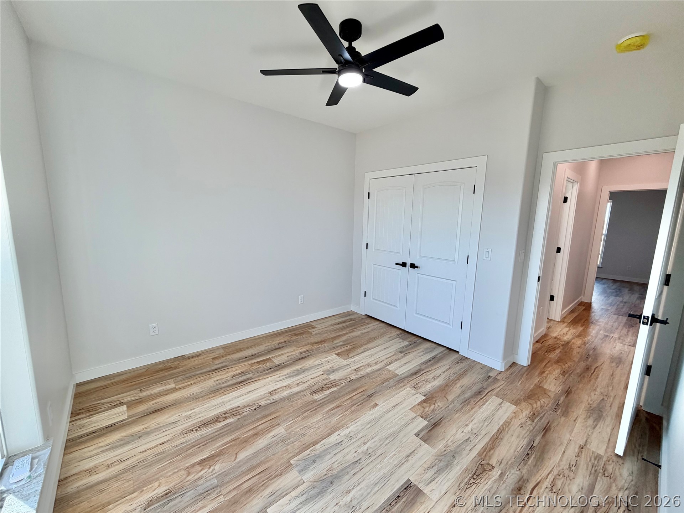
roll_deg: -1.0
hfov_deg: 102.1
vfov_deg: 85.7
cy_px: 256
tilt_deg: -10.7
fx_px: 277
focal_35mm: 14
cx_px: 342
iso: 80
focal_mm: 2.22
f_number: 2.2
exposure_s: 1/120
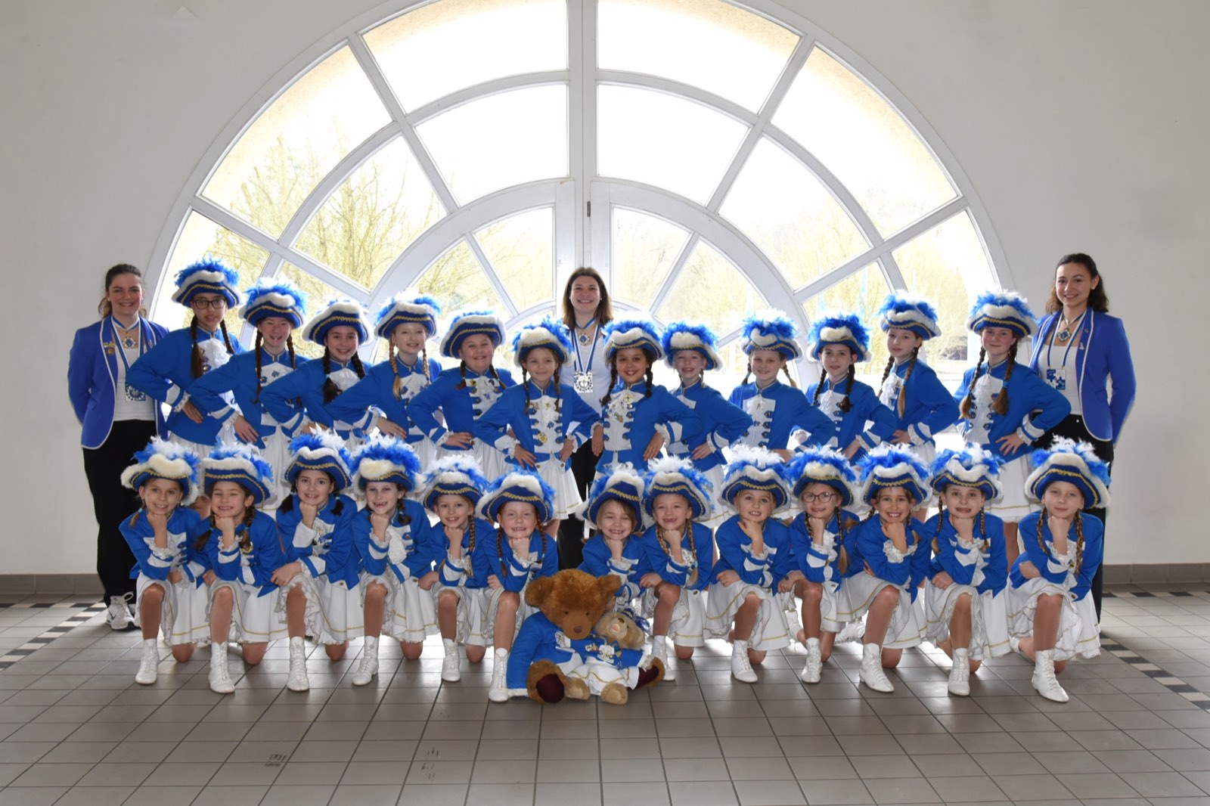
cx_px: 605
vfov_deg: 38.9
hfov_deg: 55.8
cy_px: 403
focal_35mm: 34
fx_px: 1142
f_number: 7.1
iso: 1400
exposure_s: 1/60
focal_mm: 34
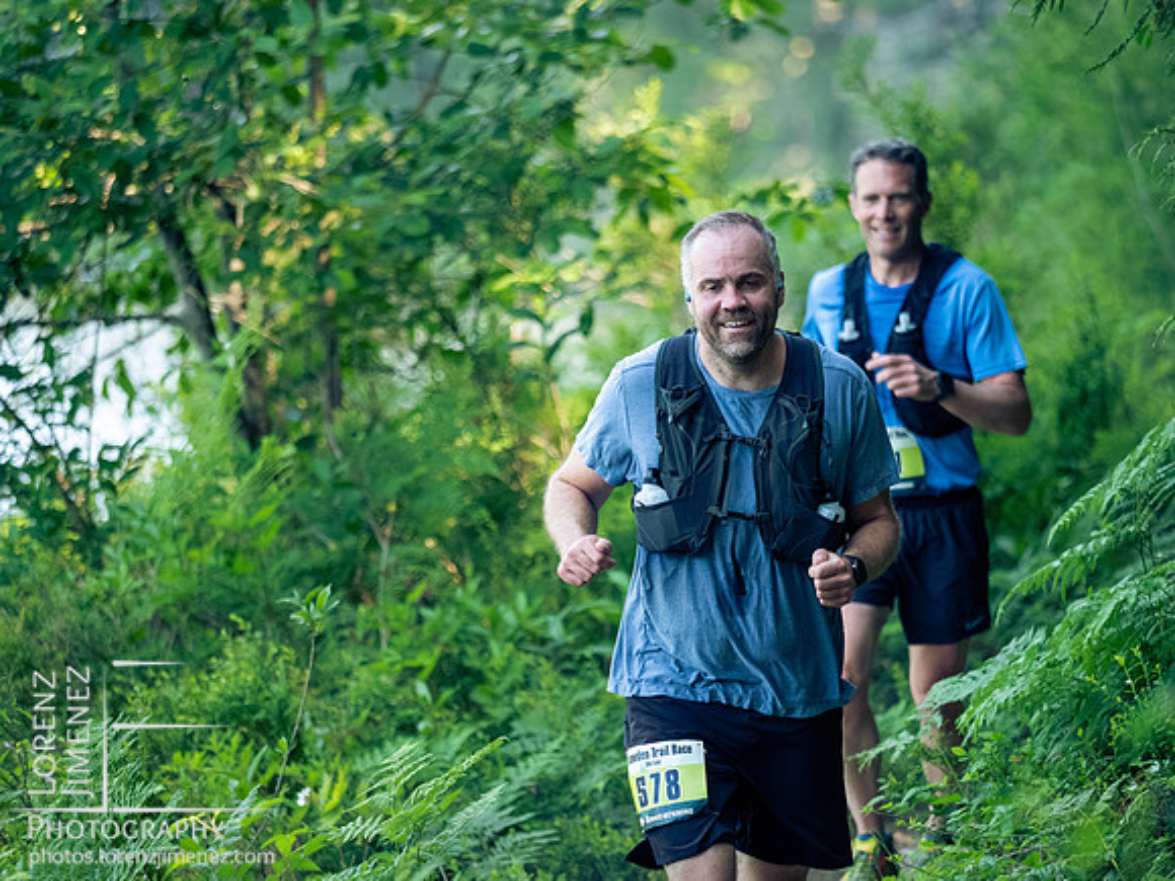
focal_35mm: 300
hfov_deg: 6.6
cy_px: 440
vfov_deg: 5.0
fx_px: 10183
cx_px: 588
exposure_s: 1/1000
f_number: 2.8
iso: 3200
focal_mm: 150
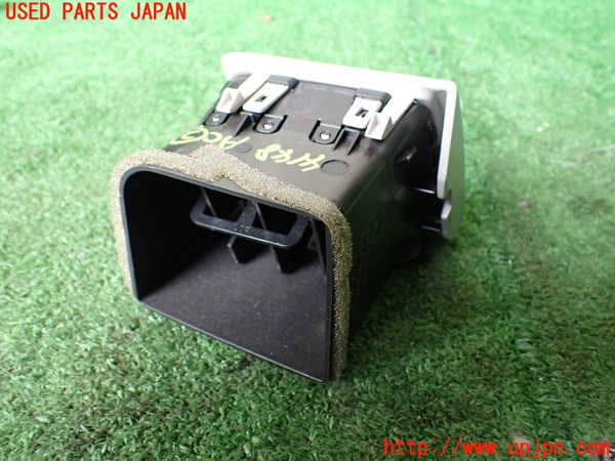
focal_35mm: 30
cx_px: 308
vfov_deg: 46.8
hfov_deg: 60.0
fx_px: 533
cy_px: 230
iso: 640
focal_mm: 5.4
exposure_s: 1/125
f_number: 2.3
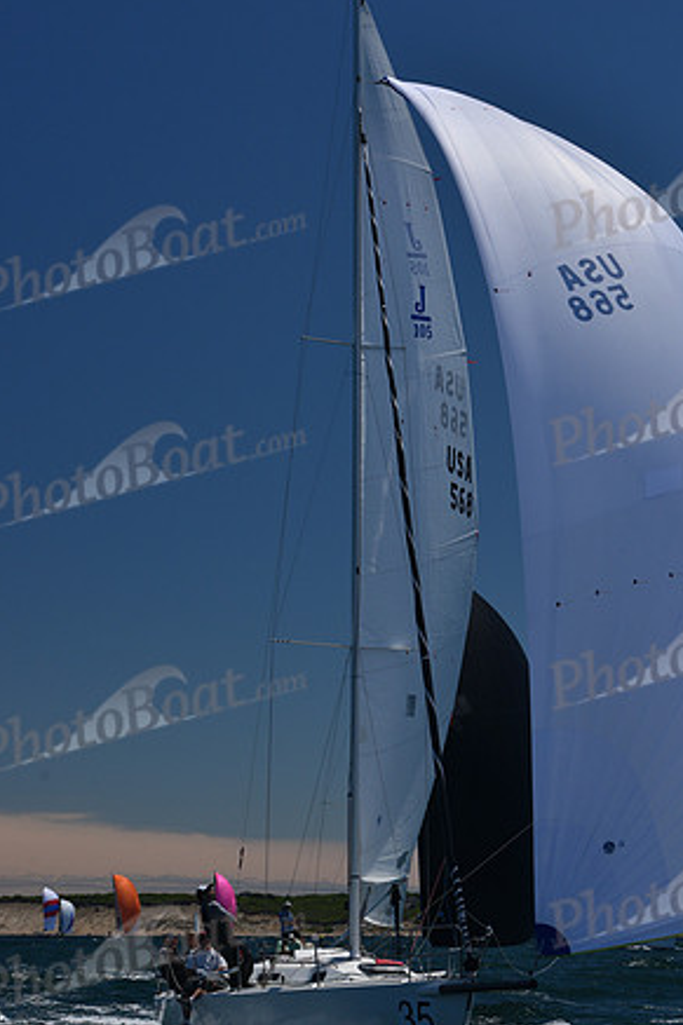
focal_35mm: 93
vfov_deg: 21.9
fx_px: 2649
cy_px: 561
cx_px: 428
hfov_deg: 14.7
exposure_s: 1/800
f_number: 9
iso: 250
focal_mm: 70
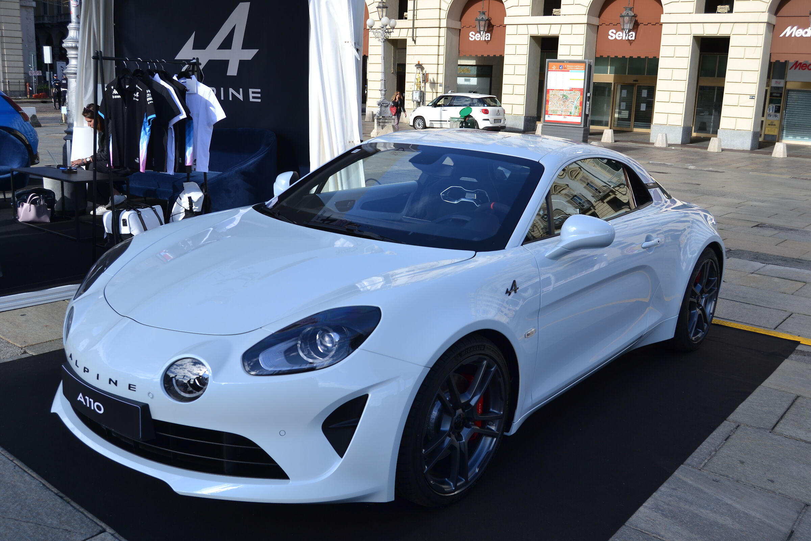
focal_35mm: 33
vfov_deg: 40.0
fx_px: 743
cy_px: 270
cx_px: 406
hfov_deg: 57.2
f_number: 7.1
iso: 100
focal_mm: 22
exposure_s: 1/200
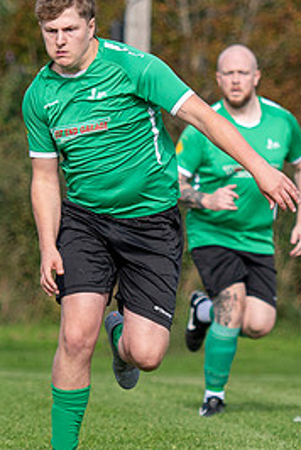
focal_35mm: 593
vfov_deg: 3.5
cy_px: 199
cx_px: 143
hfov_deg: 2.3
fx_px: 7417
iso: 200
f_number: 2.8
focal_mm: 120
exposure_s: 1/2000
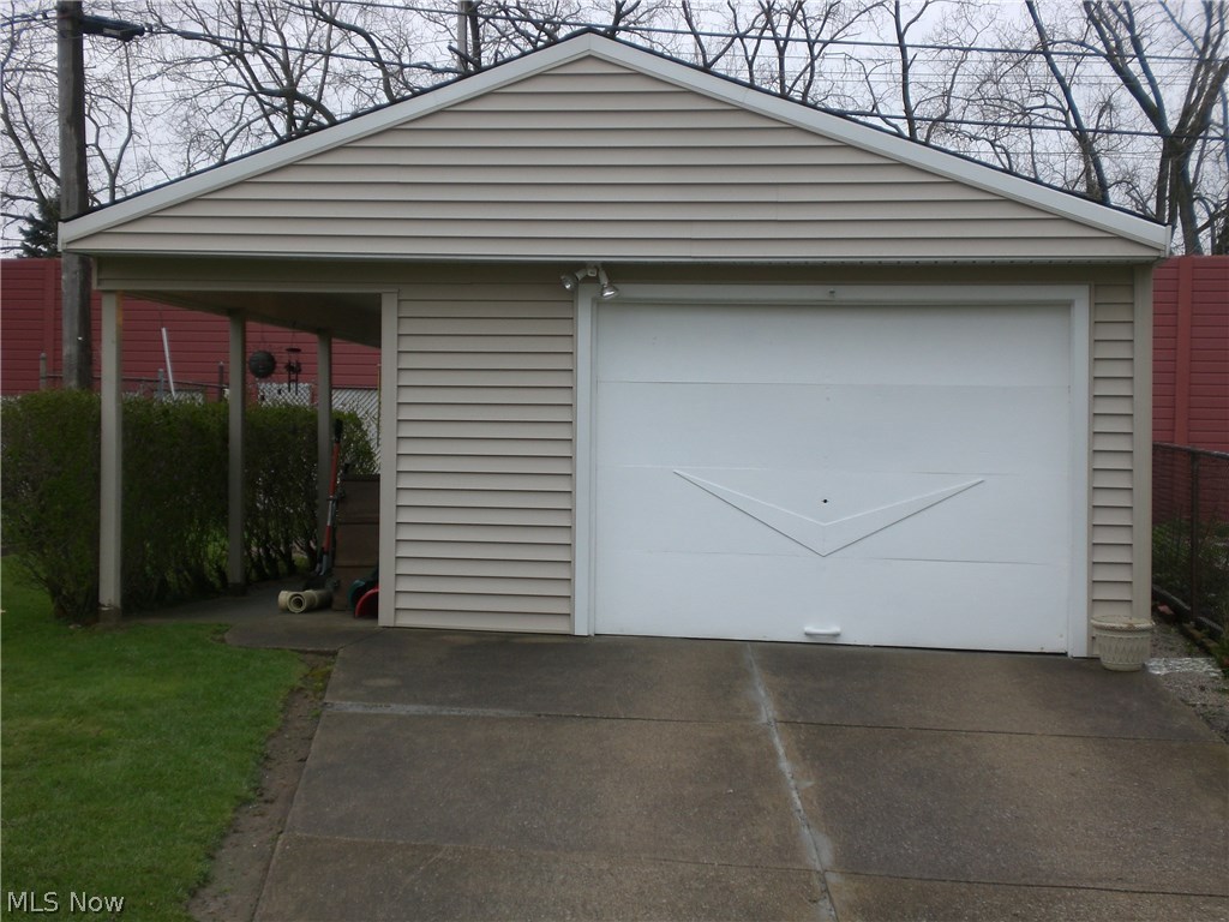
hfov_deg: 37.5
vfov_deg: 28.6
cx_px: 614
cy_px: 461
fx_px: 1811
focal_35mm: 51
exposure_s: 1/160
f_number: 3.6
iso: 50
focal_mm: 8.44
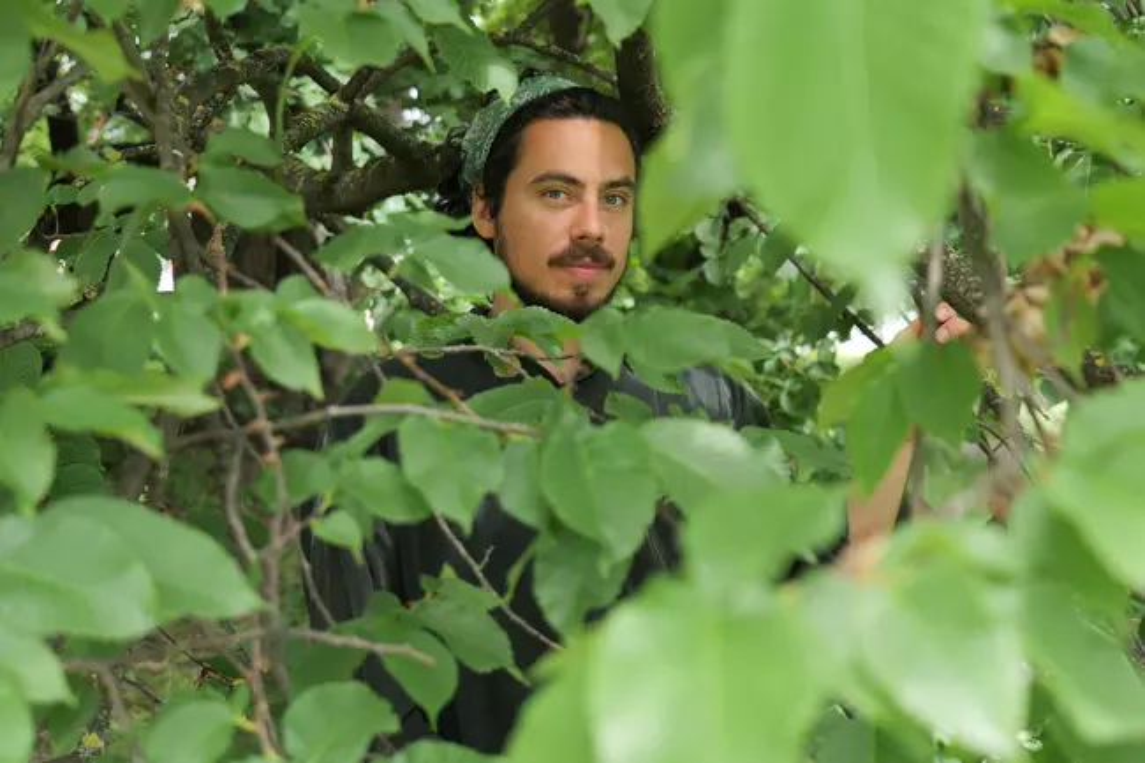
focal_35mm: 58
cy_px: 382
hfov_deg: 34.5
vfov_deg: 23.4
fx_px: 1844
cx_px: 572
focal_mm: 58
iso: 400
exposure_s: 1/100
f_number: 5.6
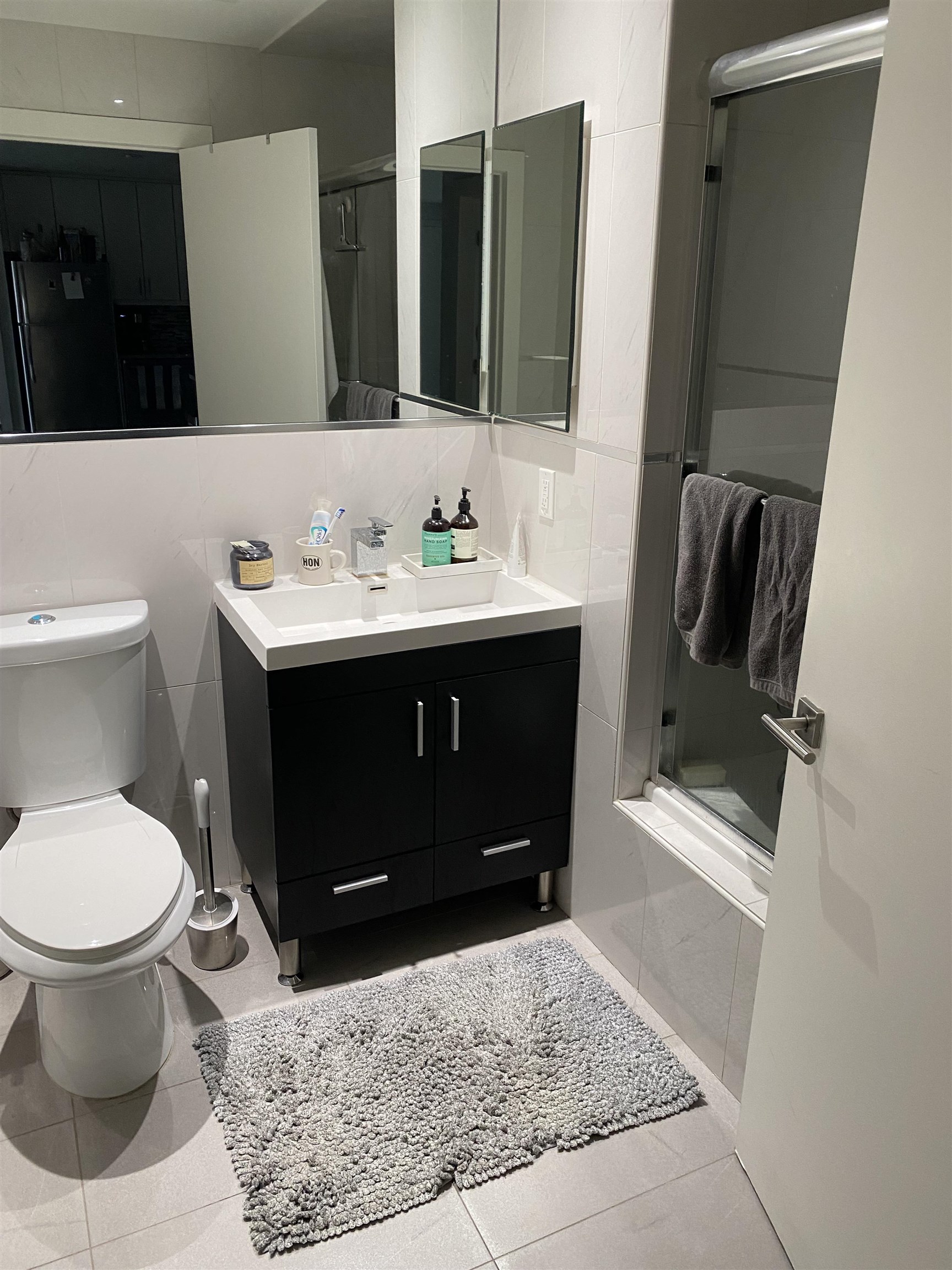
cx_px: 476
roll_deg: -3.6
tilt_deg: -16.4
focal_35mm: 26
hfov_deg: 53.1
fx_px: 953
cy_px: 635
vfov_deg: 67.3
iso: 160
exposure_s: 1/60
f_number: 1.8
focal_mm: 4.25
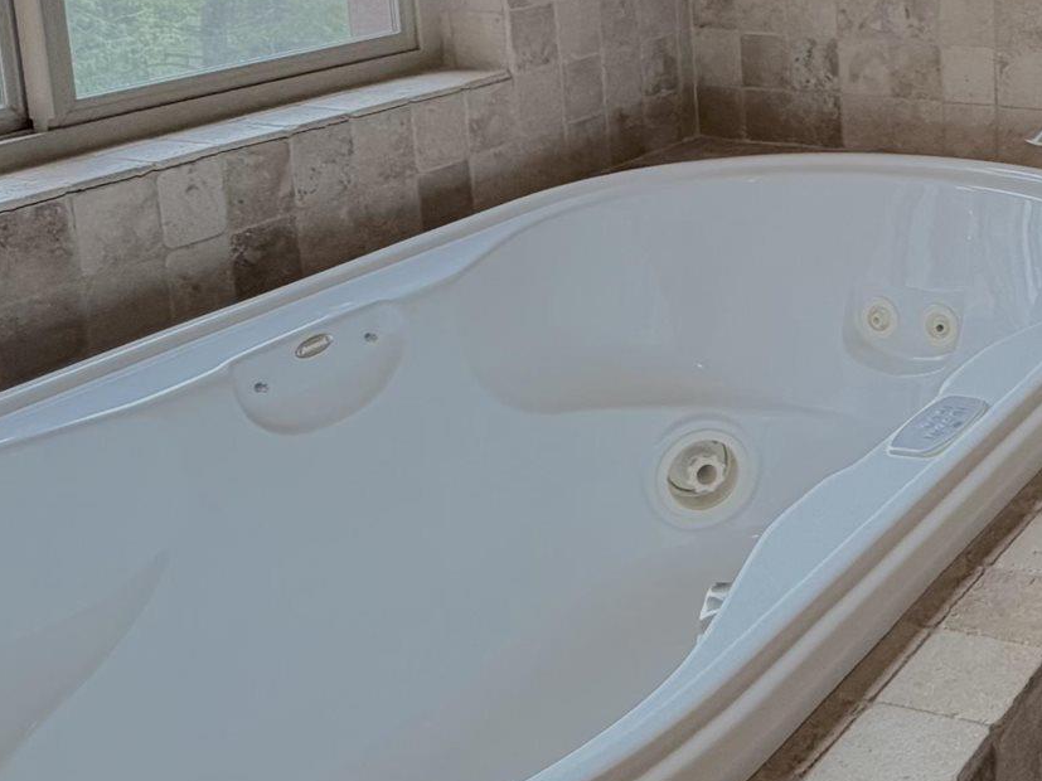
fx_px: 1565
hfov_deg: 32.2
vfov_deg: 26.7
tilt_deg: -9.7
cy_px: 24
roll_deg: +0.2
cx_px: 1165
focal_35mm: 52
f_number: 2.2
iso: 320
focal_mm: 2.22
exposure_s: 1/120
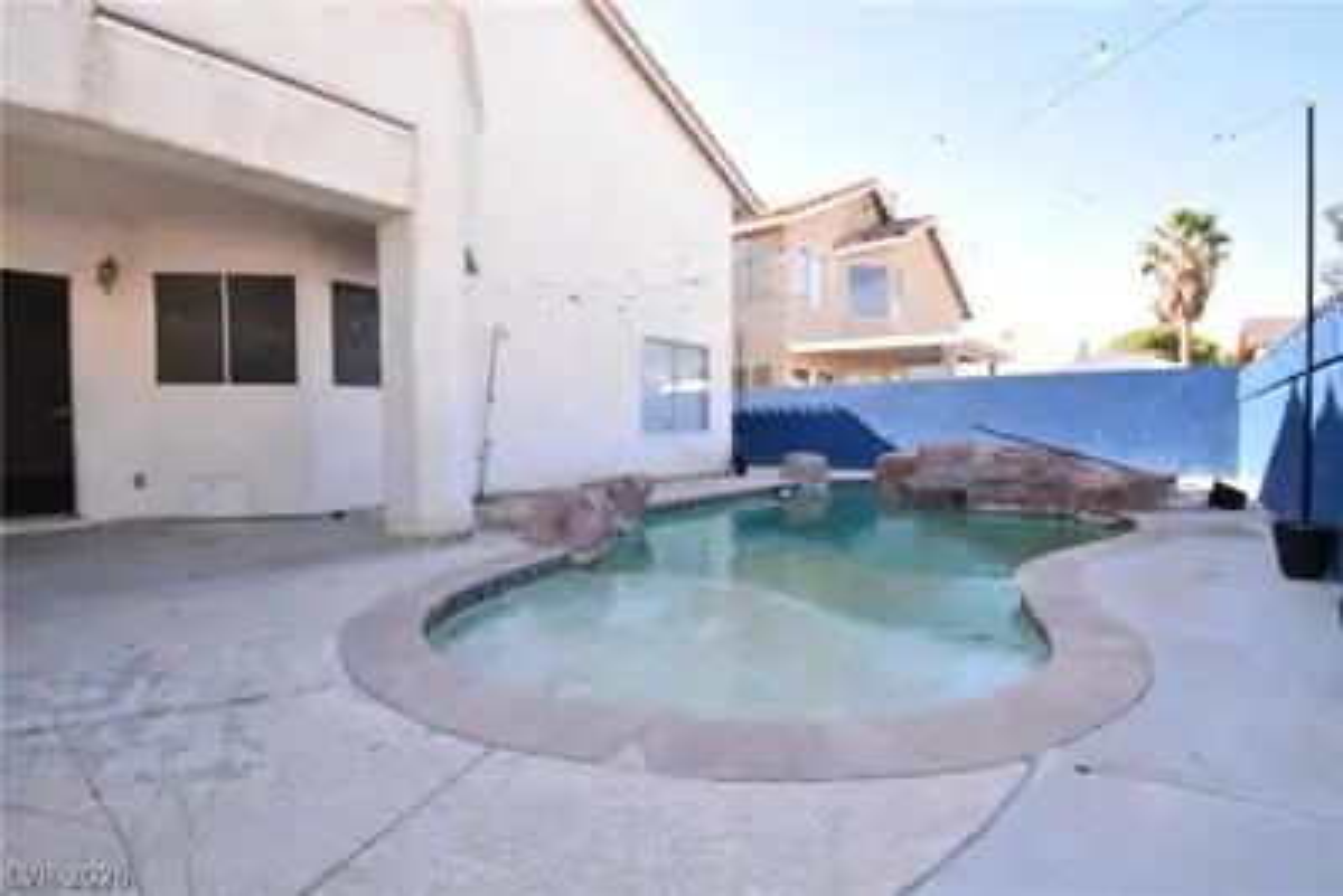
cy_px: 448
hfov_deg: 92.4
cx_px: 672
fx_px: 644
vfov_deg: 69.7
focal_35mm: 17
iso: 4000
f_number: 4.8
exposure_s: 1/4000
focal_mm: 11.5
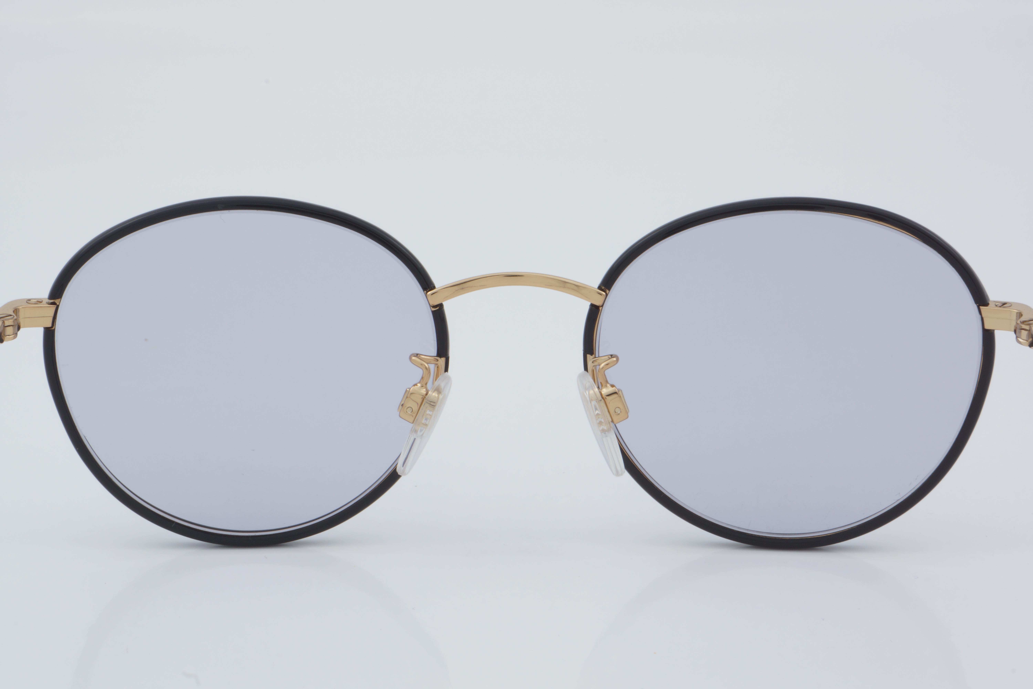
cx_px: 516
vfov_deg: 16.6
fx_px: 2367
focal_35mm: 82
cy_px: 344
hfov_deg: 24.6
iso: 100
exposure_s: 1/4
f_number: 32
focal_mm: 55
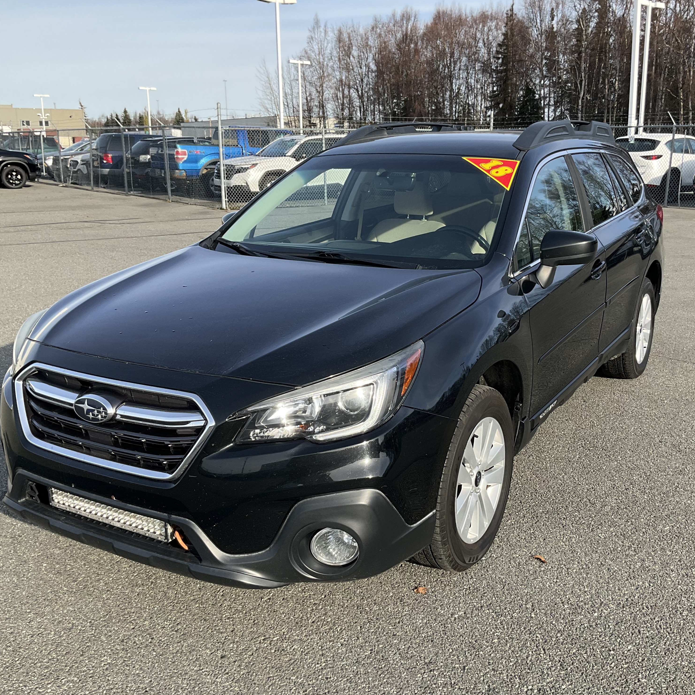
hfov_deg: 47.1
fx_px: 795
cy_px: 344
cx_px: 398
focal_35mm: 35
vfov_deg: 47.2
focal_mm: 3
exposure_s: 1/739
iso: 25
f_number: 1.8
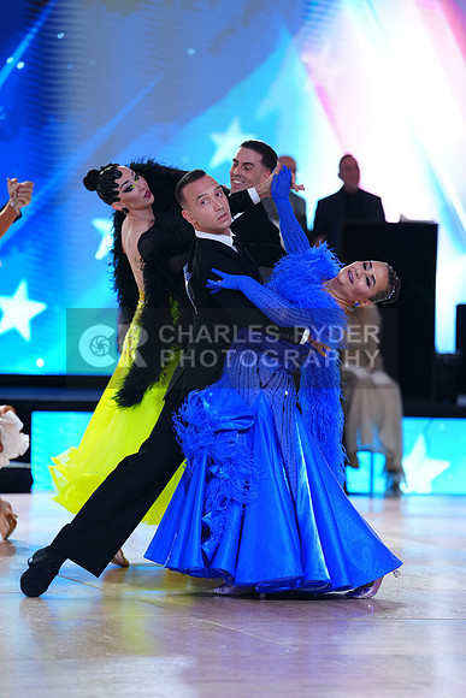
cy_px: 349
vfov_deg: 13.6
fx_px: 2930
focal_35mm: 151
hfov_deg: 9.1
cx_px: 233
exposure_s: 1/500
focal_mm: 151
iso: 1000
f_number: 2.8
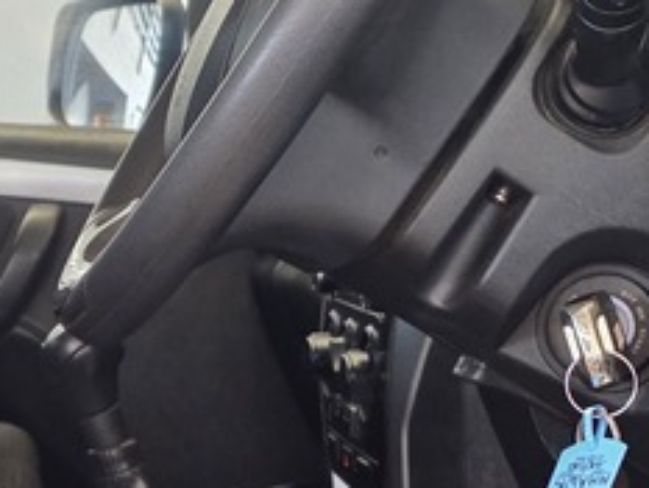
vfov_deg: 14.6
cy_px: 410
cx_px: 72
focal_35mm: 101
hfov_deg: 19.1
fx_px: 1895
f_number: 1.7
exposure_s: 1/100
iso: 400
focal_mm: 6.25
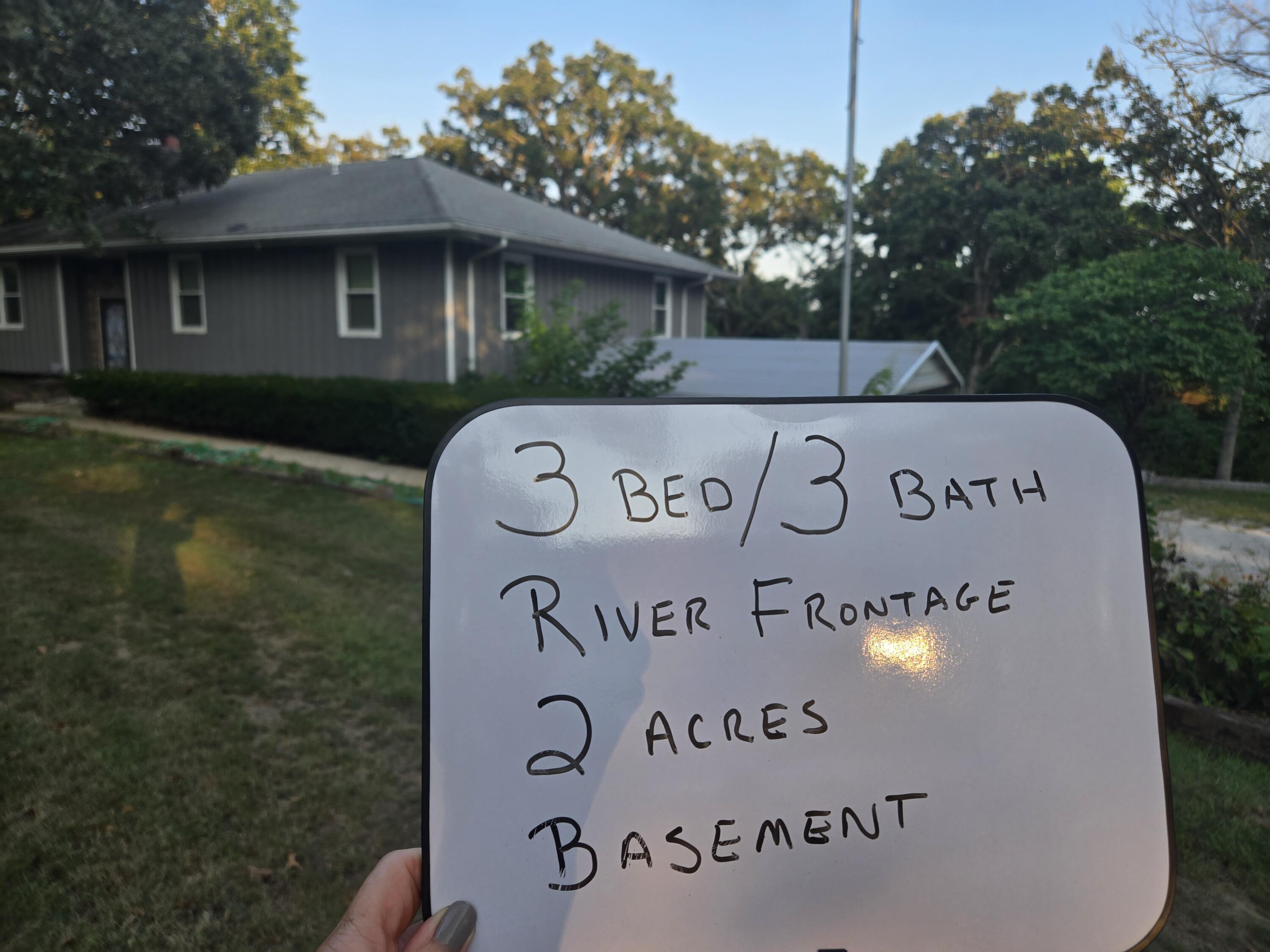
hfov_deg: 73.9
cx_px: 635
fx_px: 844
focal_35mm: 23
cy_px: 476
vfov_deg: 58.9
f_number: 1.8
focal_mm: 5.4
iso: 25
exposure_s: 1/305
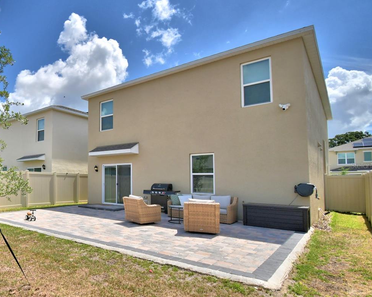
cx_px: 81
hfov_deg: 66.7
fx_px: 253
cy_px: 165
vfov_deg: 60.7
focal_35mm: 23
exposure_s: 1/2000
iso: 100
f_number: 4.5
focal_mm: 10
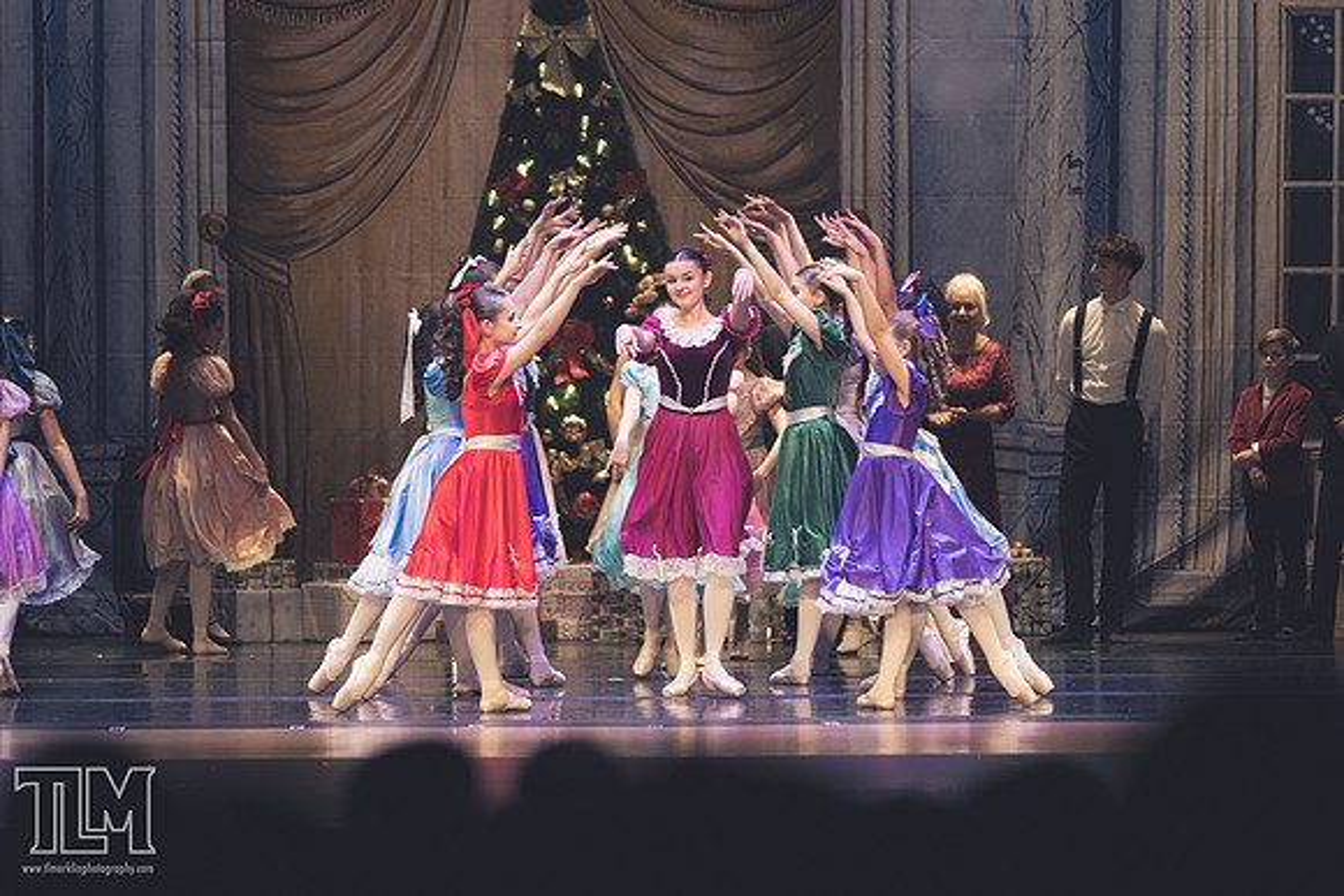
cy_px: 448
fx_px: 7468
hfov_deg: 10.3
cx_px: 672
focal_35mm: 200
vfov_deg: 6.9
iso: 900
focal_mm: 200
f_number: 2.8
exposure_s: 1/320
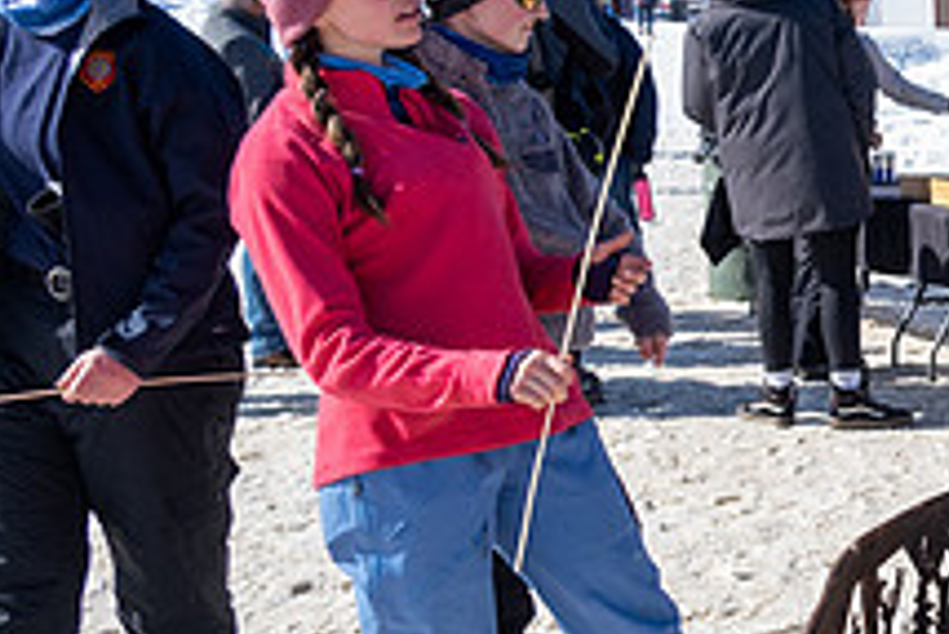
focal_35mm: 65
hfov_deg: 26.1
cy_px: 361
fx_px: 1715
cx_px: 1251
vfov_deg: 20.9
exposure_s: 1/1000
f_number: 5
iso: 320
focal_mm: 16
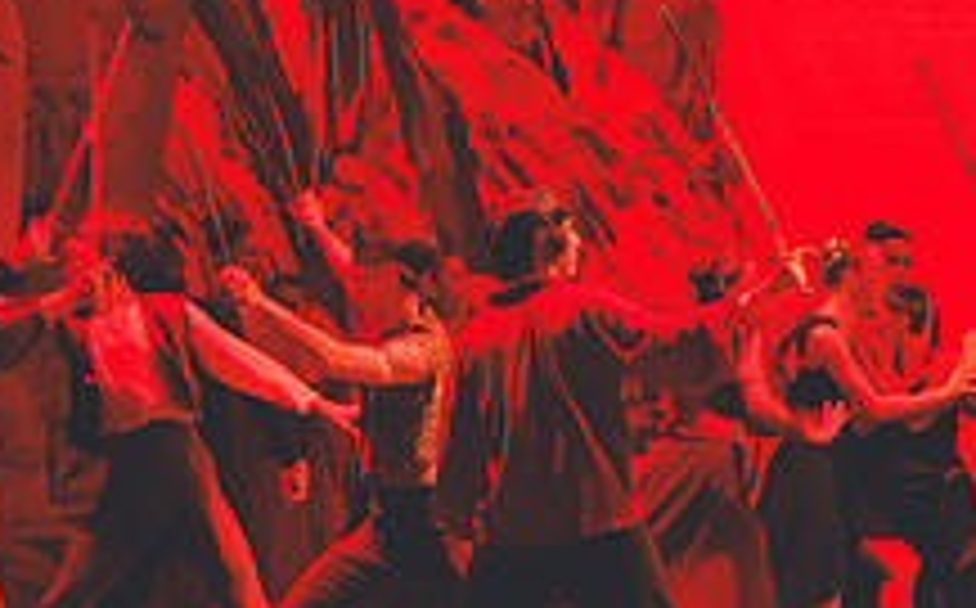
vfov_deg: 3.6
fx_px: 9776
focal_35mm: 368
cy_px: 477
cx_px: 337
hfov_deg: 5.7
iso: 12800
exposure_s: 1/400
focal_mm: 90
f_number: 2.8
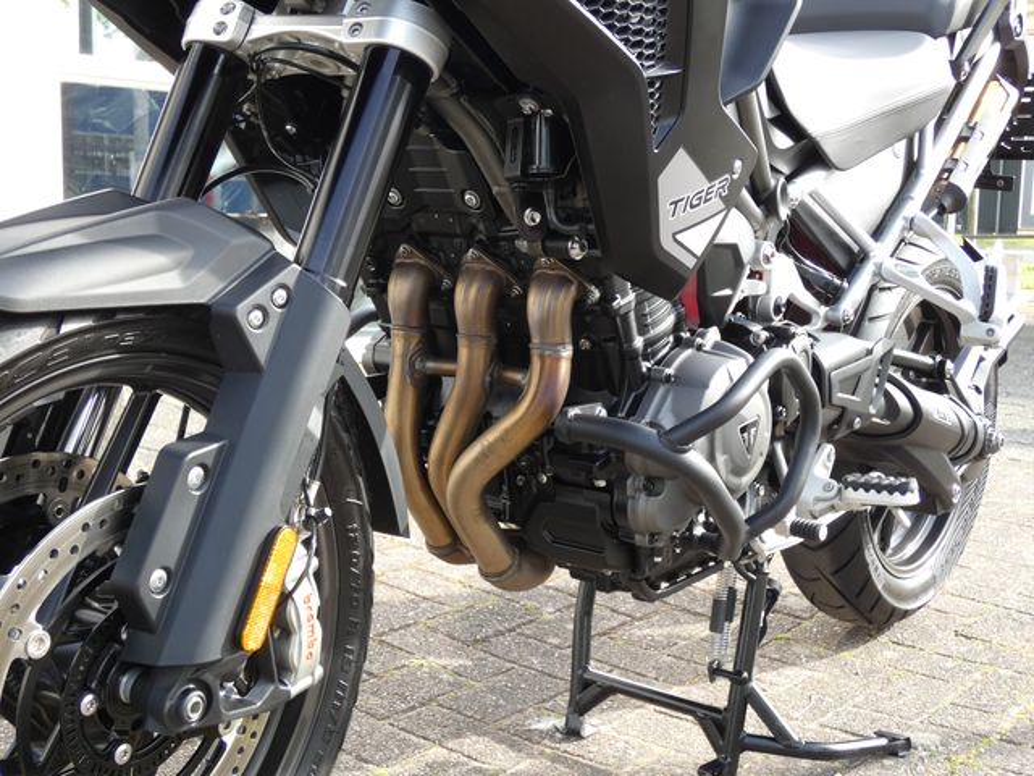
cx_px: 517
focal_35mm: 46
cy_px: 388
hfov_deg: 41.2
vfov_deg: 31.5
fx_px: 1374
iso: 100
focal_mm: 8.2
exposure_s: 1/80
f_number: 3.8
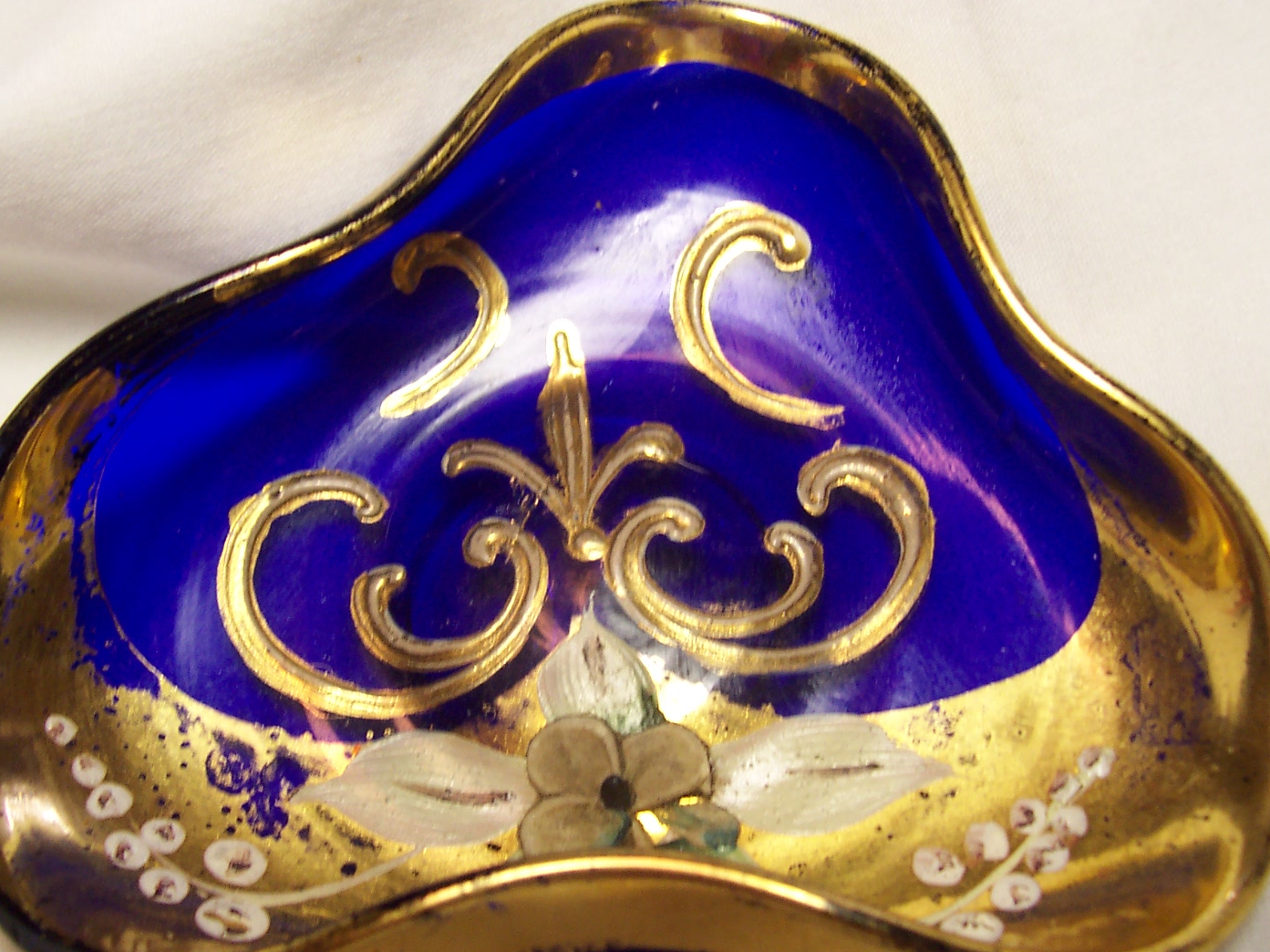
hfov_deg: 43.0
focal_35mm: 44
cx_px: 618
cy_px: 499
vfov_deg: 32.9
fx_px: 1614
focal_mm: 5.6
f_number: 2.8
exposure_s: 1/30
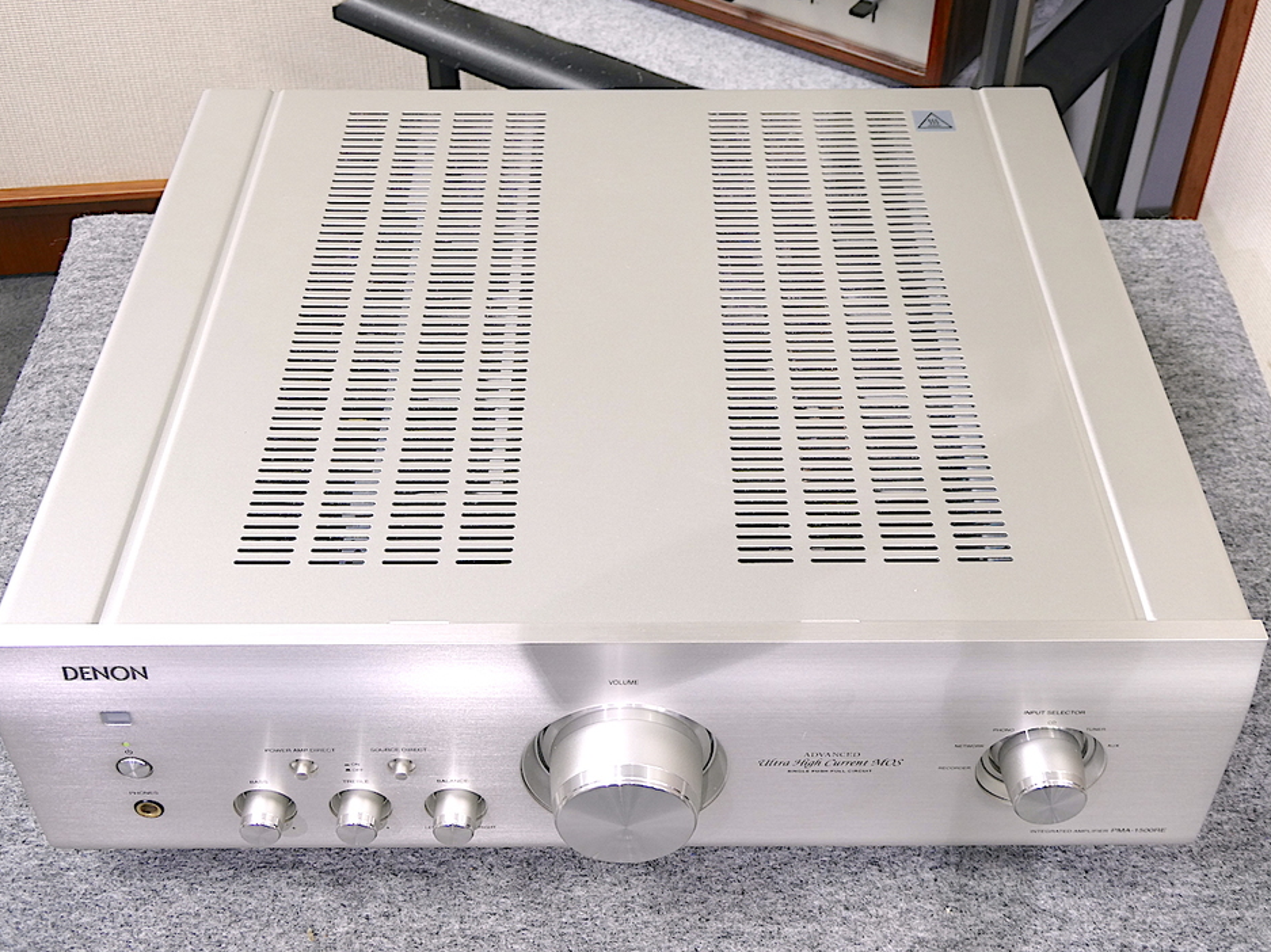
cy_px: 483
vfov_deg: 35.1
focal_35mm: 41
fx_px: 1505
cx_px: 623
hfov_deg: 45.8
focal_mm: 7.2
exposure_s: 1/2.5
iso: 100
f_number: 4.5
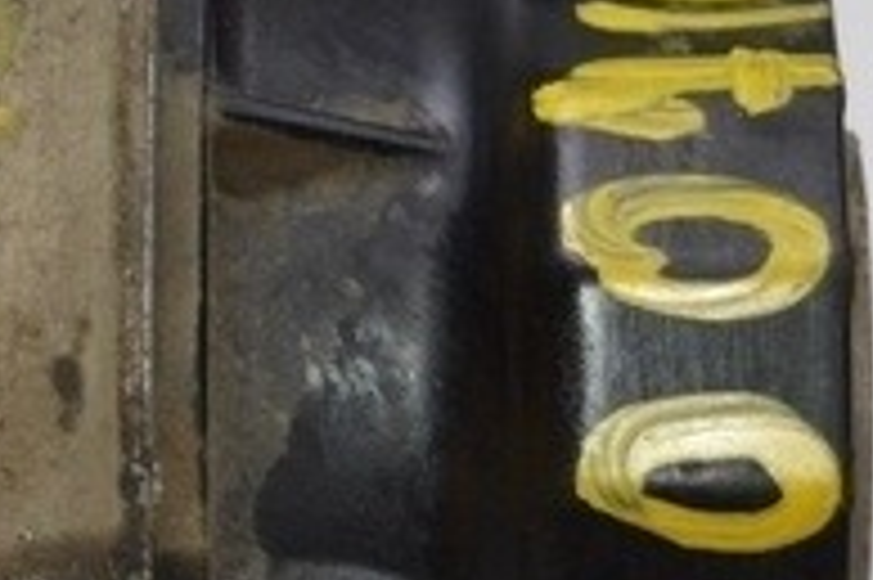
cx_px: -711
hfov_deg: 8.6
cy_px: 474
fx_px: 5564
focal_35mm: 230
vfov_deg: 6.0
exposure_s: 1/80
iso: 400
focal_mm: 29
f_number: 4.2
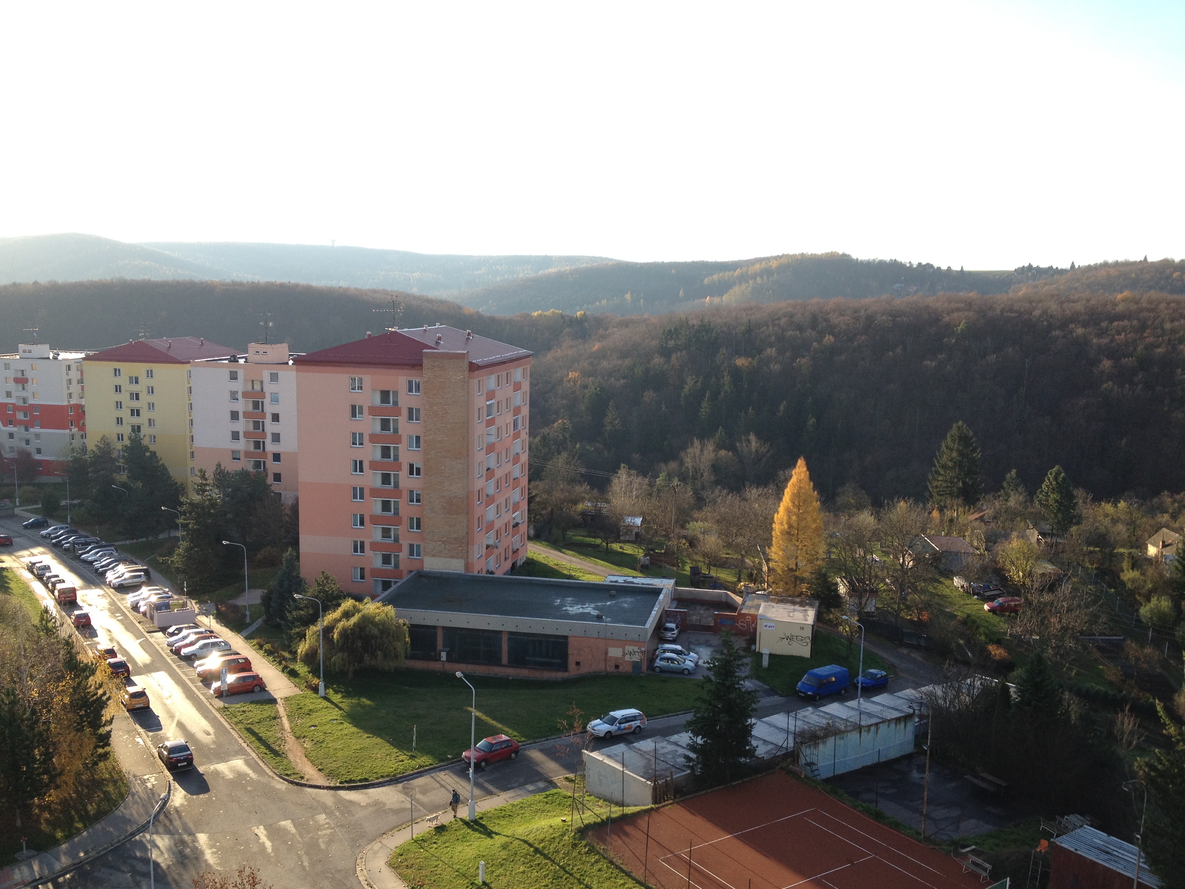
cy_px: 456
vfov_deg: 39.7
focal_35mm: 36
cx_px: 601
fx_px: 1232
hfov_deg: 51.4
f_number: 2.4
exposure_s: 1/428
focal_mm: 4.28
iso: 50
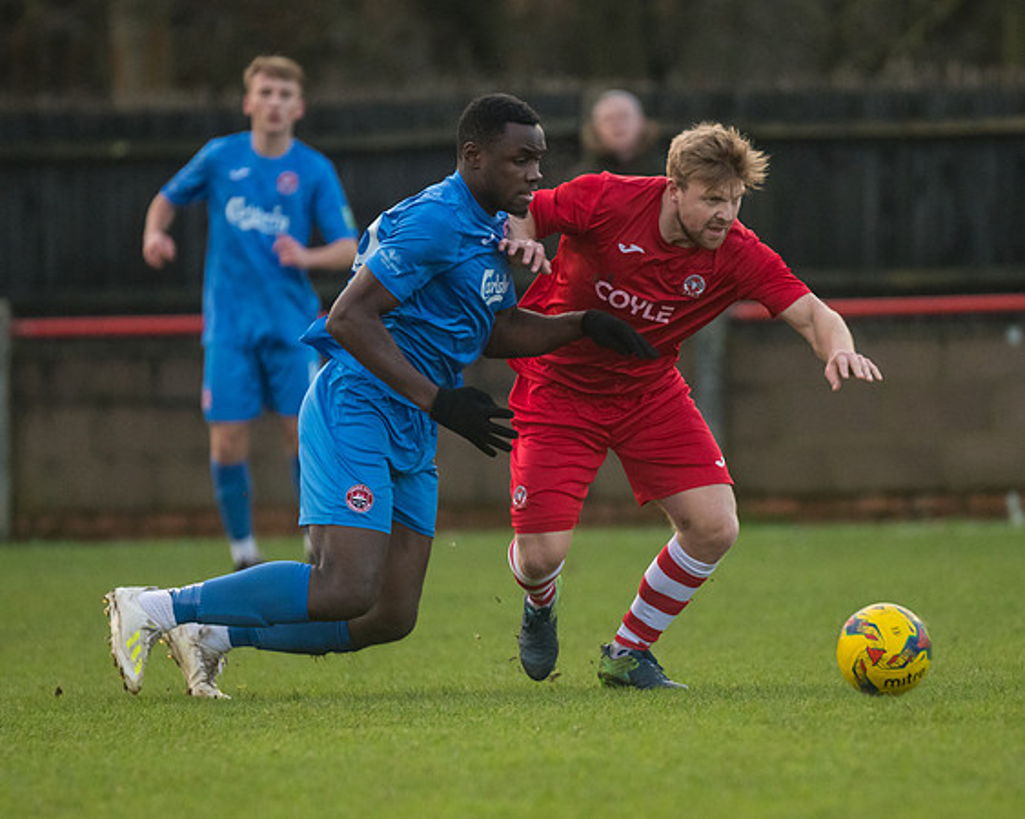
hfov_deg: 3.3
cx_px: 585
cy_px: 444
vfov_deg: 2.7
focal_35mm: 581
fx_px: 17625
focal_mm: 300
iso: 2000
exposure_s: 1/2000
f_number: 2.8
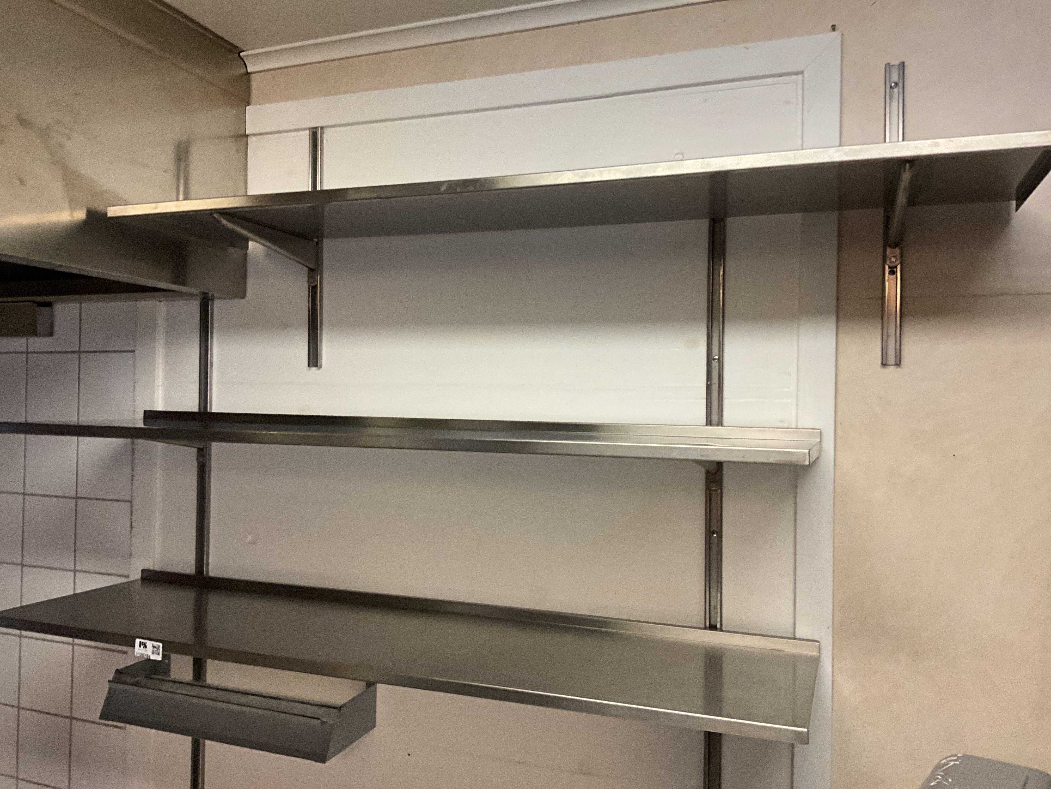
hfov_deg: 61.7
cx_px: 526
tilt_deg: -0.9
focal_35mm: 29
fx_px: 880
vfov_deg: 48.2
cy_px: 394
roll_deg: -1.1
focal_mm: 3
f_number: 1.8
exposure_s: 1/60
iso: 160
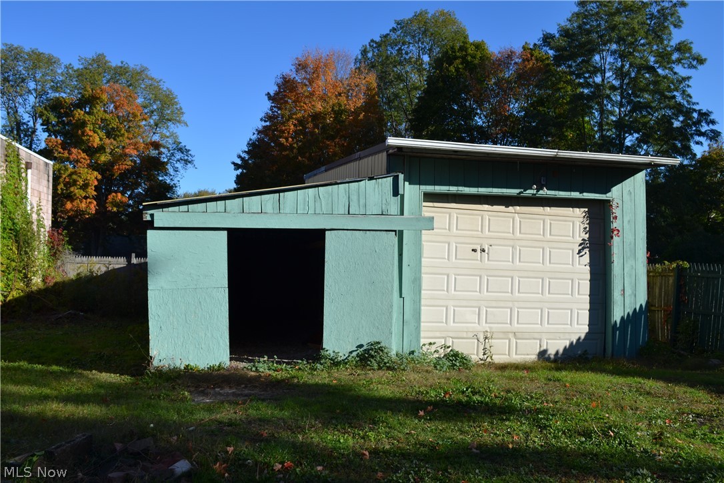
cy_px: 242
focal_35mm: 30
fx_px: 603
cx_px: 362
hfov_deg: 61.9
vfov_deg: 43.6
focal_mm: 20
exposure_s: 1/250
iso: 100
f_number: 8
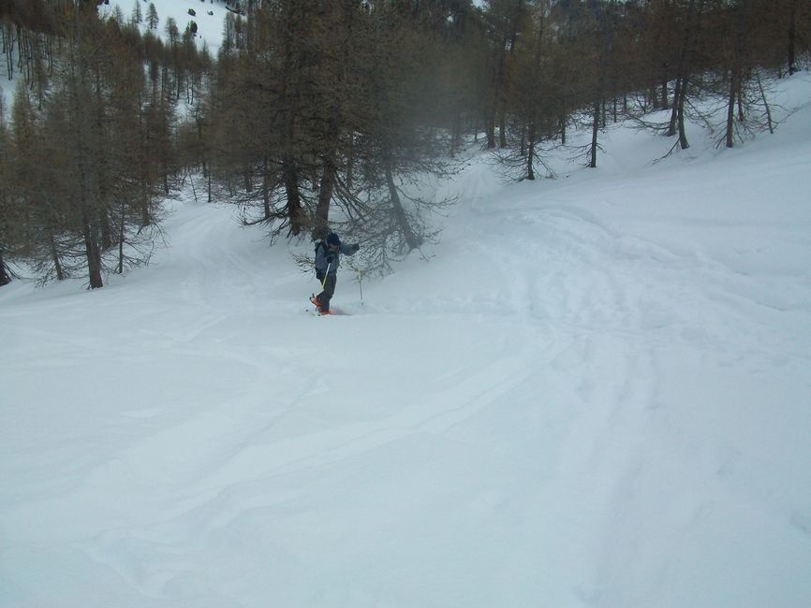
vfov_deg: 41.8
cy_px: 304
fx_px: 797
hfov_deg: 53.9
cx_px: 406
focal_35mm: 34
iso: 80
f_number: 5.5
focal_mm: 5.7
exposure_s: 1/640
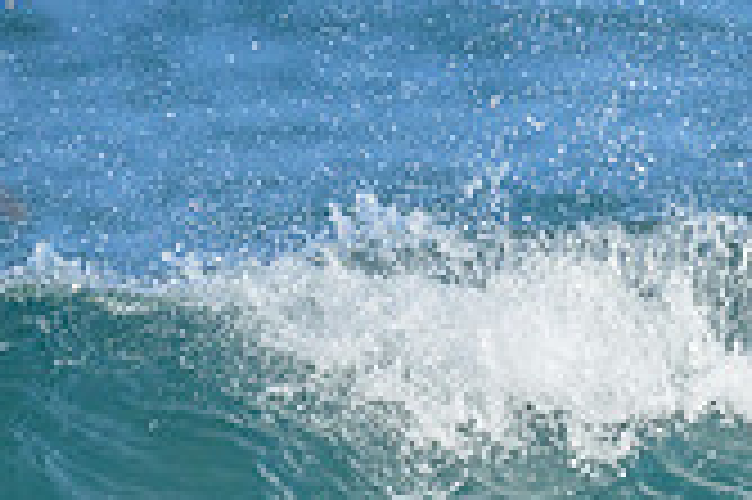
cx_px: 689
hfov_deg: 0.6
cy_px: 477
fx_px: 71181
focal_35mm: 3411
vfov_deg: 0.4
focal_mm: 800
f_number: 6.3
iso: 500
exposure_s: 1/2000
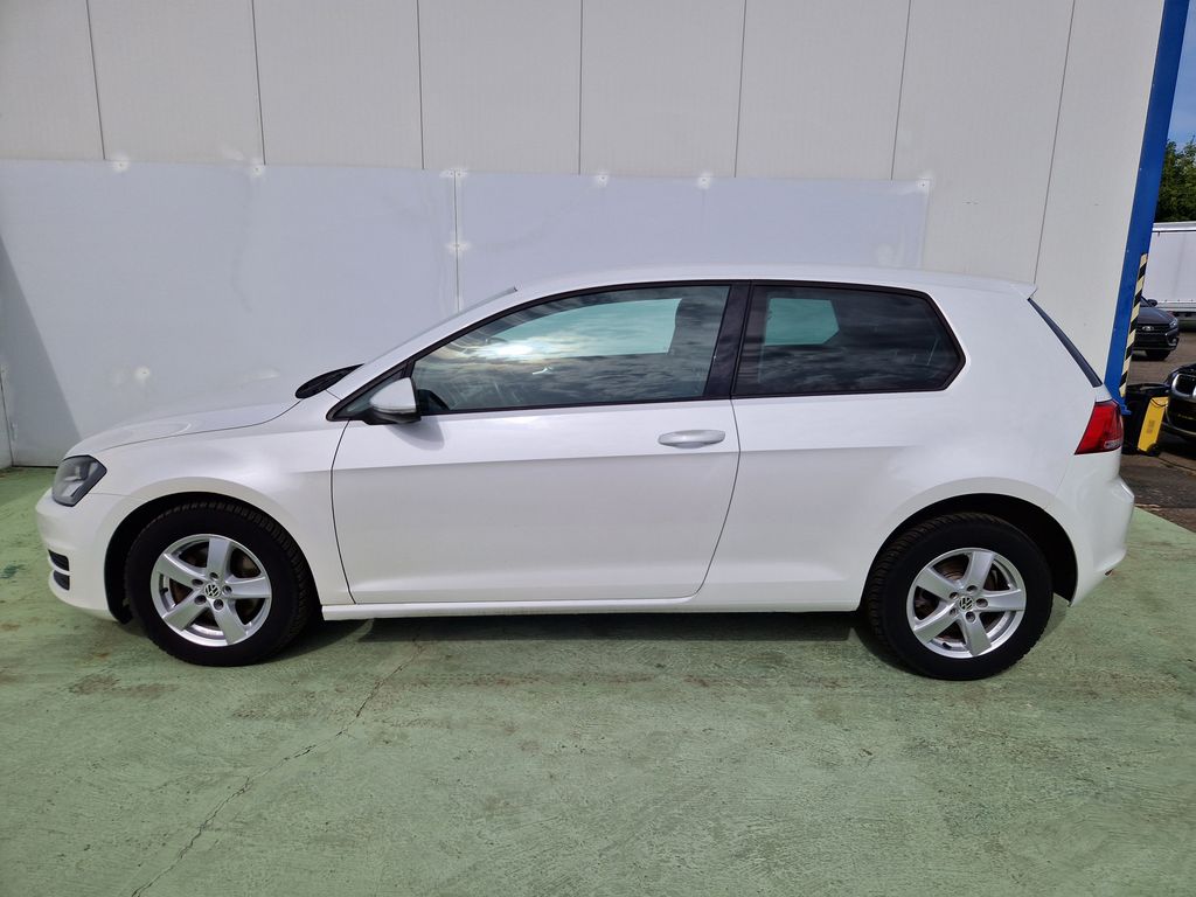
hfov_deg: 73.9
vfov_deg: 58.9
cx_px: 598
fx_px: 795
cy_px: 448
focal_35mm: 23
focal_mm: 5.4
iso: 50
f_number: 1.8
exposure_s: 1/3952
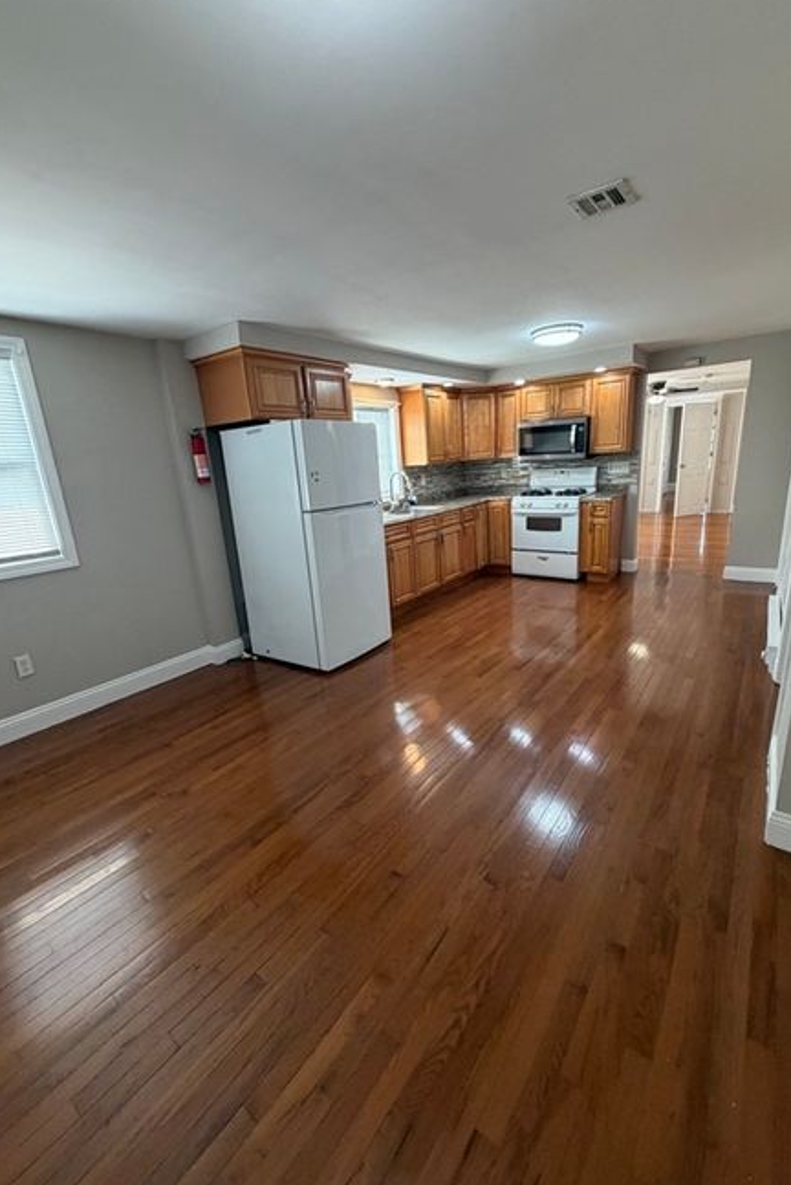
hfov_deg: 77.4
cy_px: 598
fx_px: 494
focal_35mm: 15
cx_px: 406
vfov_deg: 100.4
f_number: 2.2
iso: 320
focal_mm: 2.22
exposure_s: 1/120
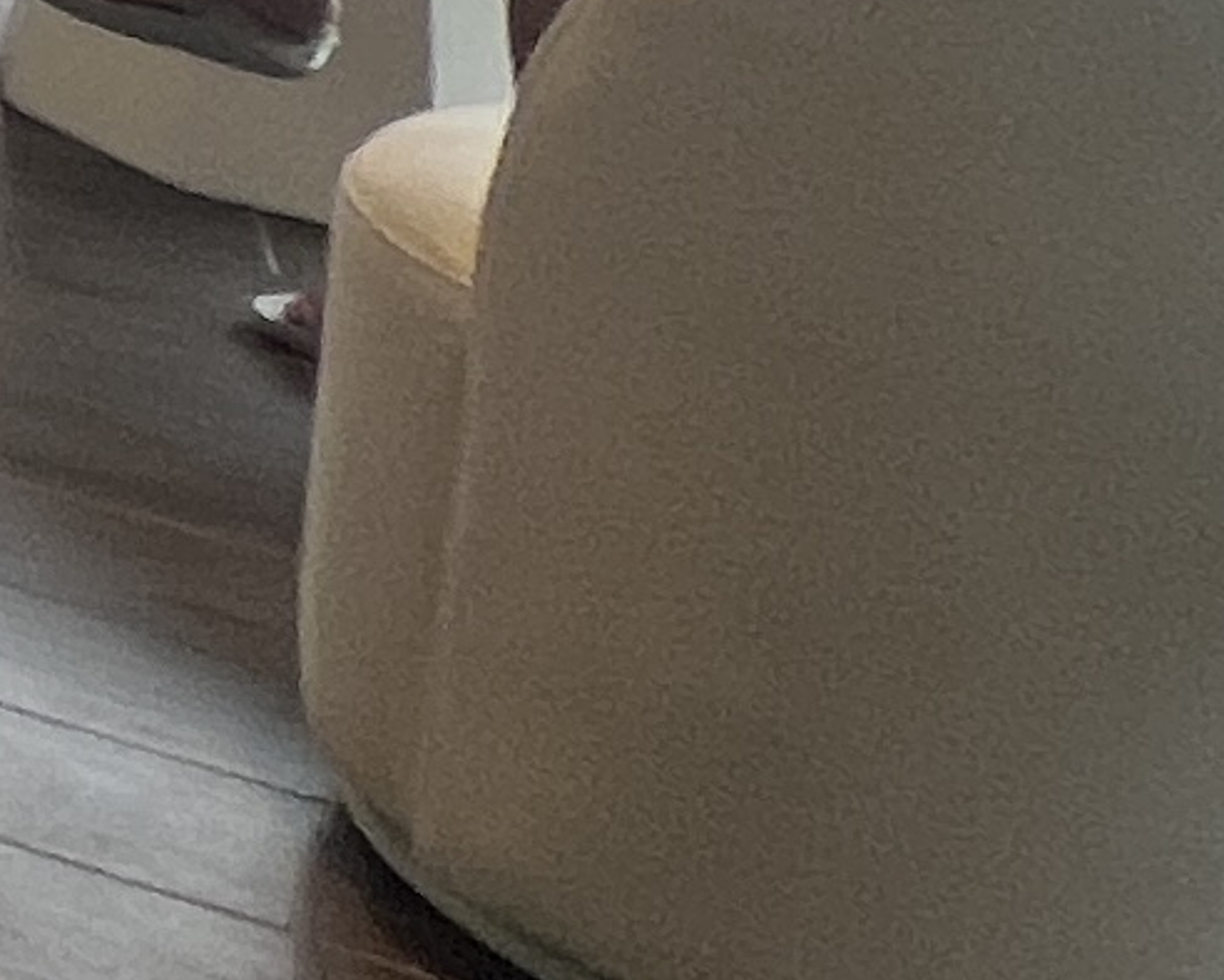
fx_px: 3769
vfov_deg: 11.7
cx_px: -3448
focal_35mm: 104
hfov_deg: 8.7
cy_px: -1487
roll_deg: -1.5
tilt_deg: -3.5
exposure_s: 1/99
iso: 50
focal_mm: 1.57
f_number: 1.8
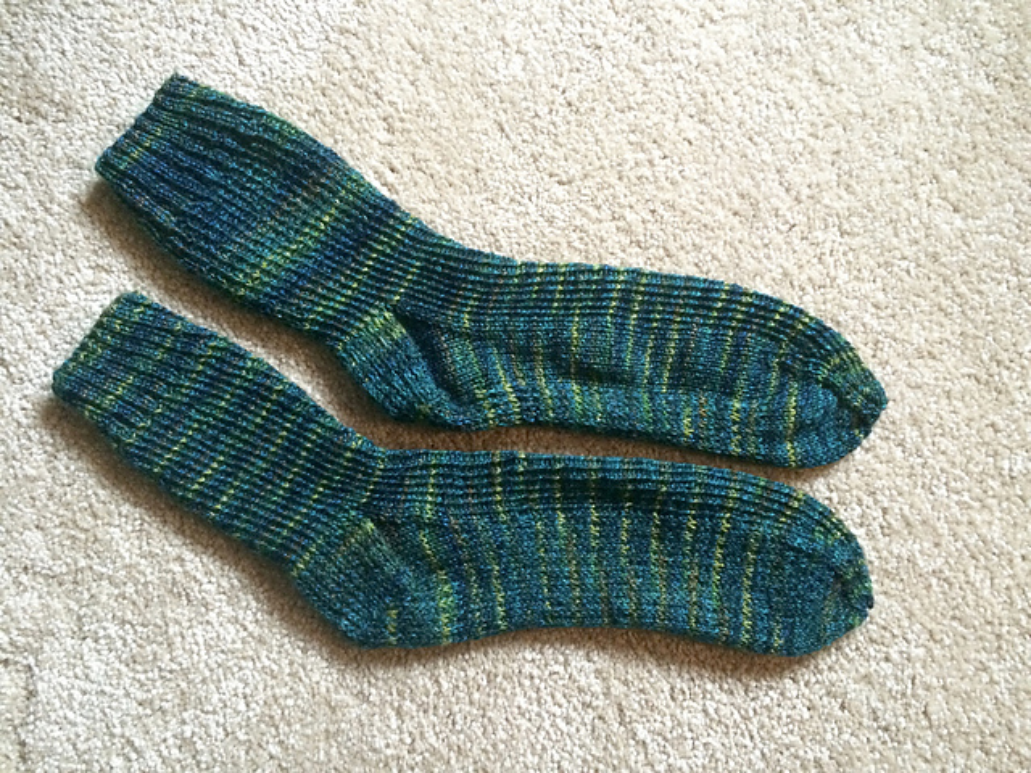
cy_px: 386
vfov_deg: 48.2
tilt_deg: -83.2
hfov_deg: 61.7
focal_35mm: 29
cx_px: 516
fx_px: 864
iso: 320
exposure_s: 1/30
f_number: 2.2
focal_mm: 4.15
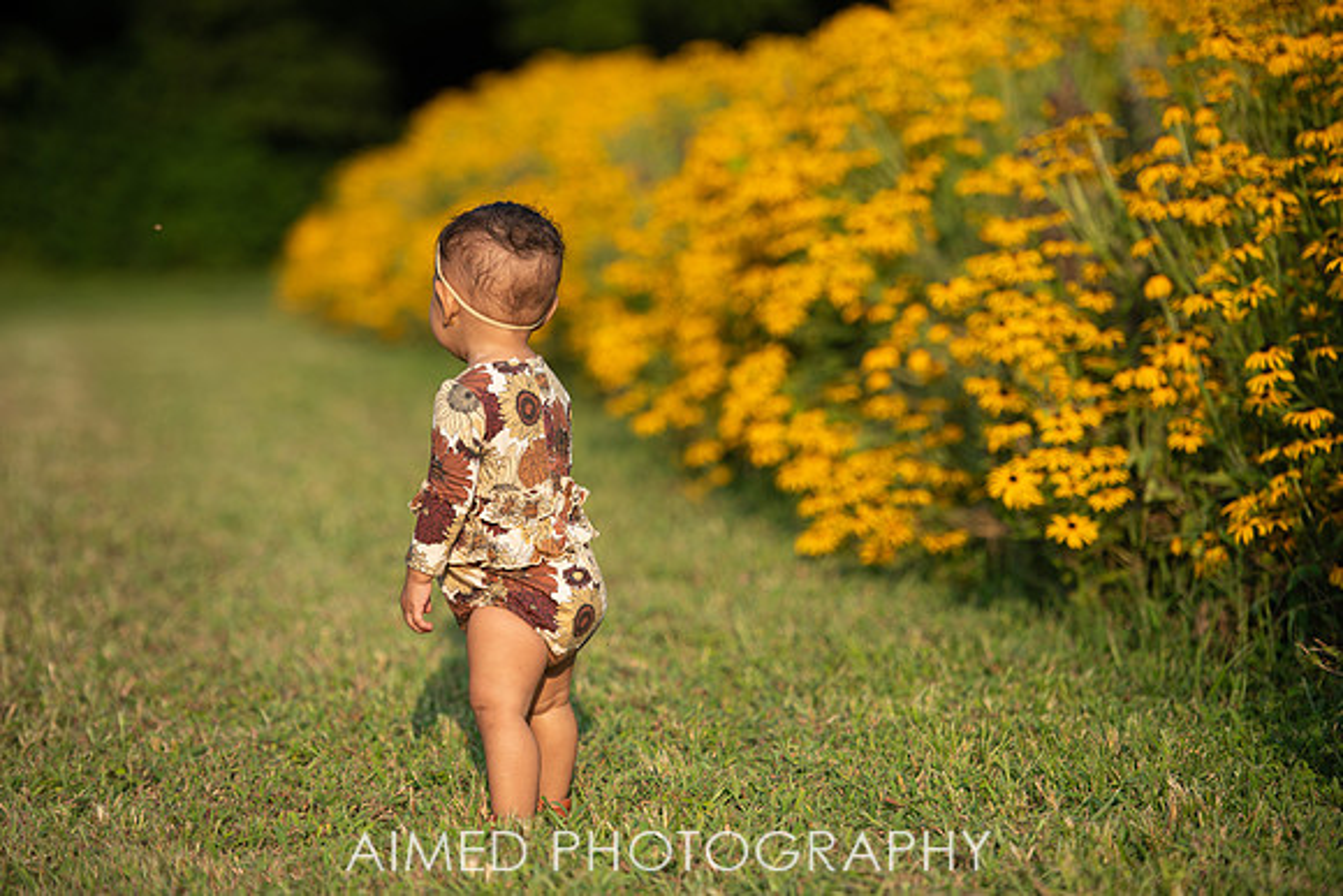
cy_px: 448
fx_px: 5597
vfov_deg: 9.2
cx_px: 672
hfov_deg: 13.7
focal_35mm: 150
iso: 64
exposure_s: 1/640
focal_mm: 150
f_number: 2.8
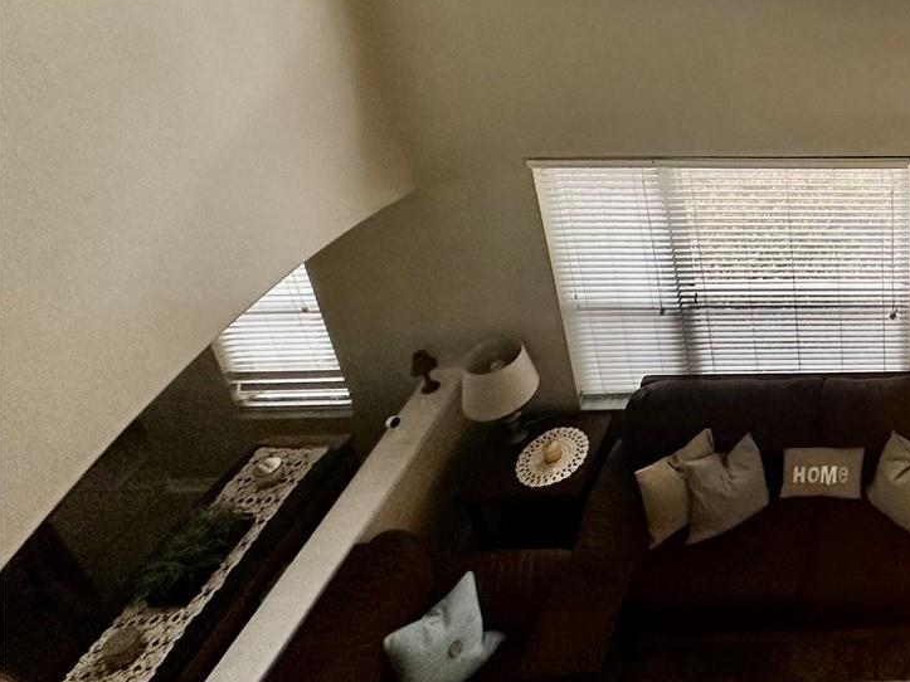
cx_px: 1004
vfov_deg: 39.3
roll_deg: -3.2
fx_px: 815
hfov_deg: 44.3
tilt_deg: -21.5
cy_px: -23
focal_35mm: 31
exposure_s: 1/120
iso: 160
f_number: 2.2
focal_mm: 2.22
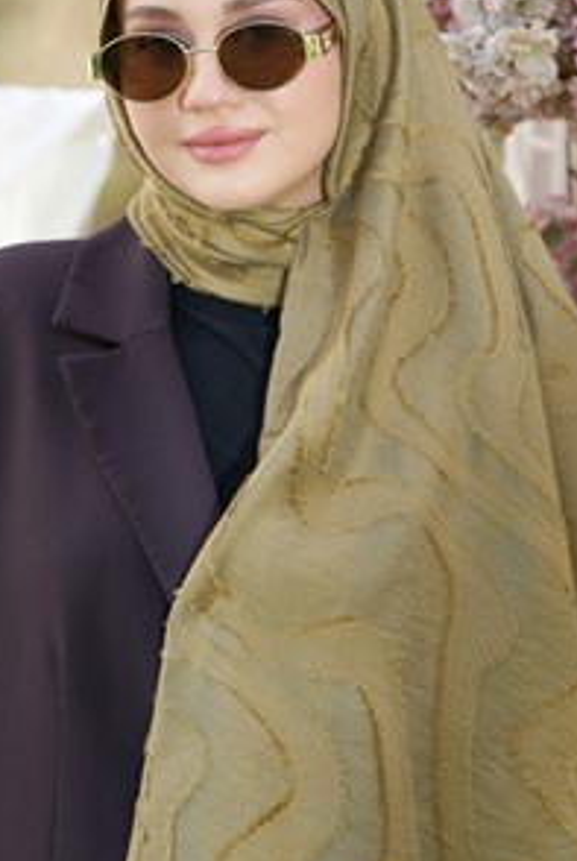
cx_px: 246
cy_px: 357
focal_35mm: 197
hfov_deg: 7.0
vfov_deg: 10.4
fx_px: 4719
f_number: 4
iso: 200
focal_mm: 125
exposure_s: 1/320
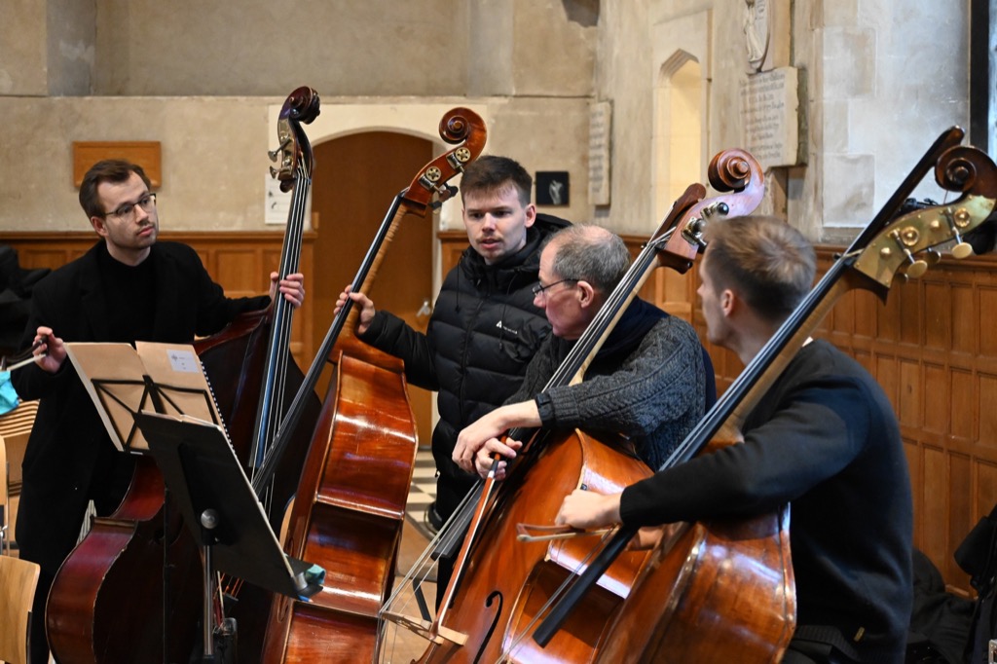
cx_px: 498
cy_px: 332
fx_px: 2741
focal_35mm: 99
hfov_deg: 20.6
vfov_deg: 13.8
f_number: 4.8
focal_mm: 66
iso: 5600
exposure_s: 1/60
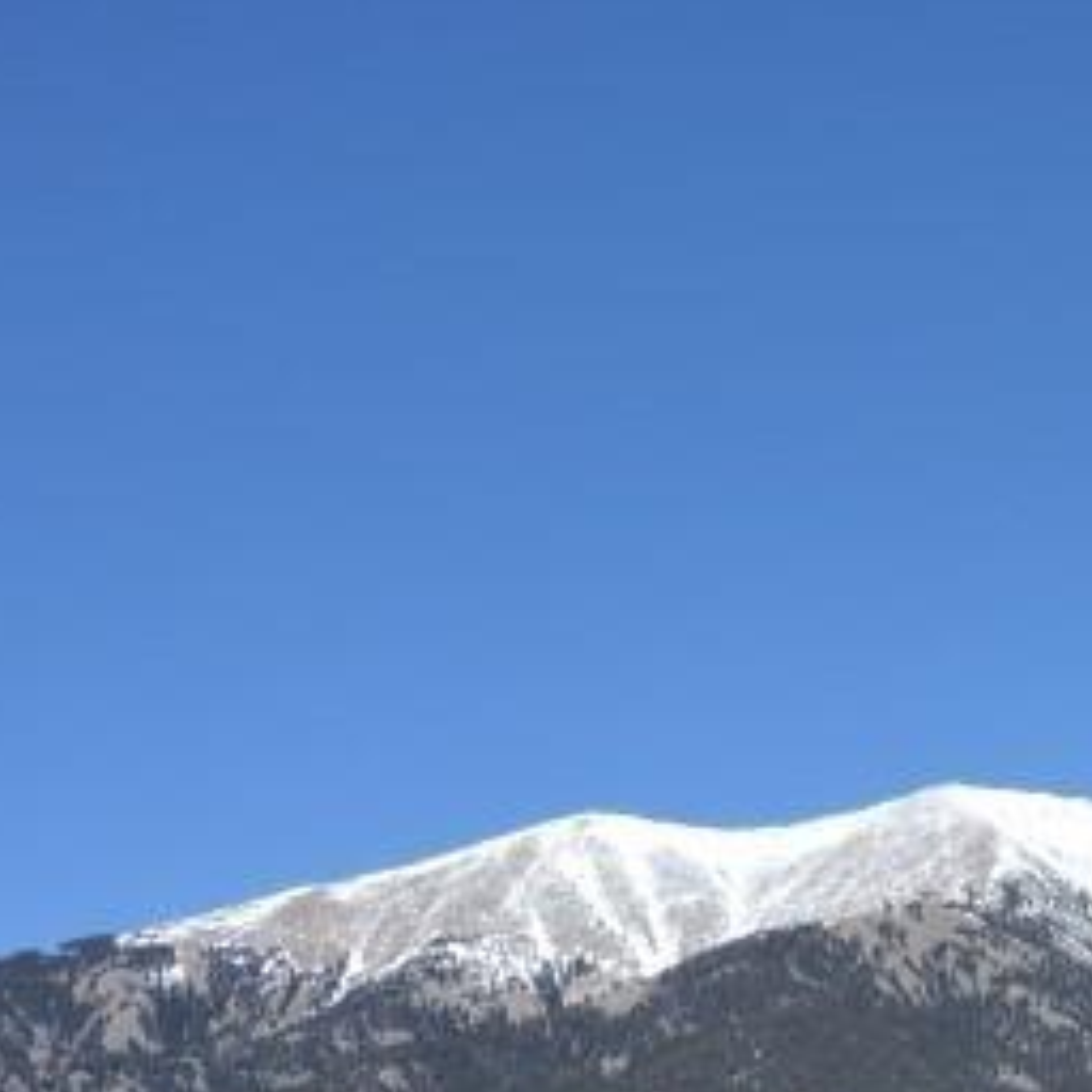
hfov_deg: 17.5
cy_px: 1007
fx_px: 3391
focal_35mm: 95
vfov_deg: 18.0
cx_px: 1267
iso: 100
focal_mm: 7.7
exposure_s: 1/1250
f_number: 3.4
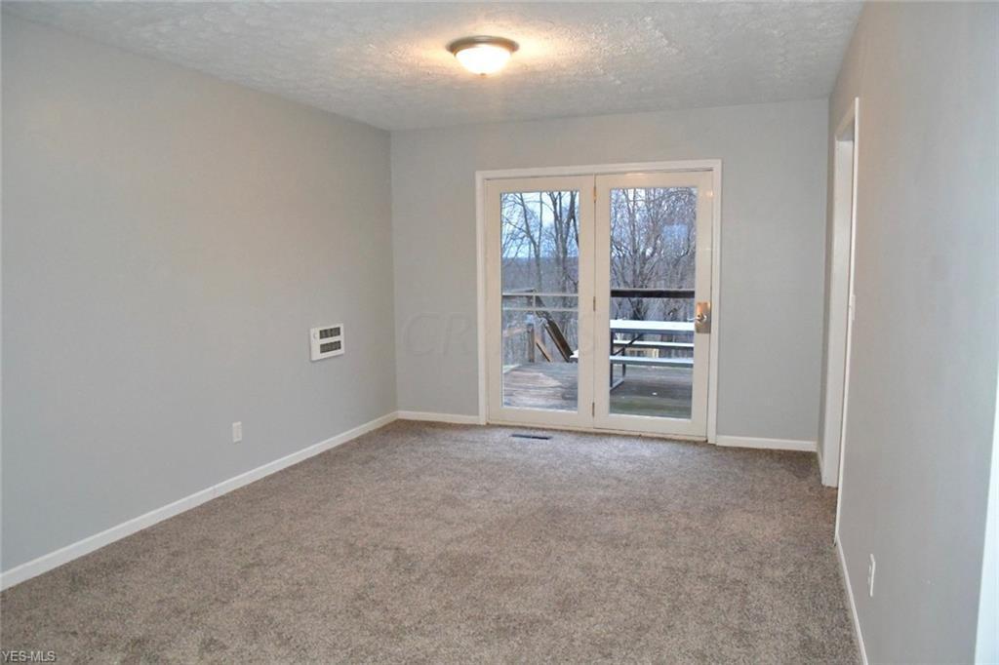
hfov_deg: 73.8
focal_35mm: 24
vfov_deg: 53.1
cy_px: 332
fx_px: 666
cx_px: 500
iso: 10000
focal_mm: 16
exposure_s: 1/250
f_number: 5
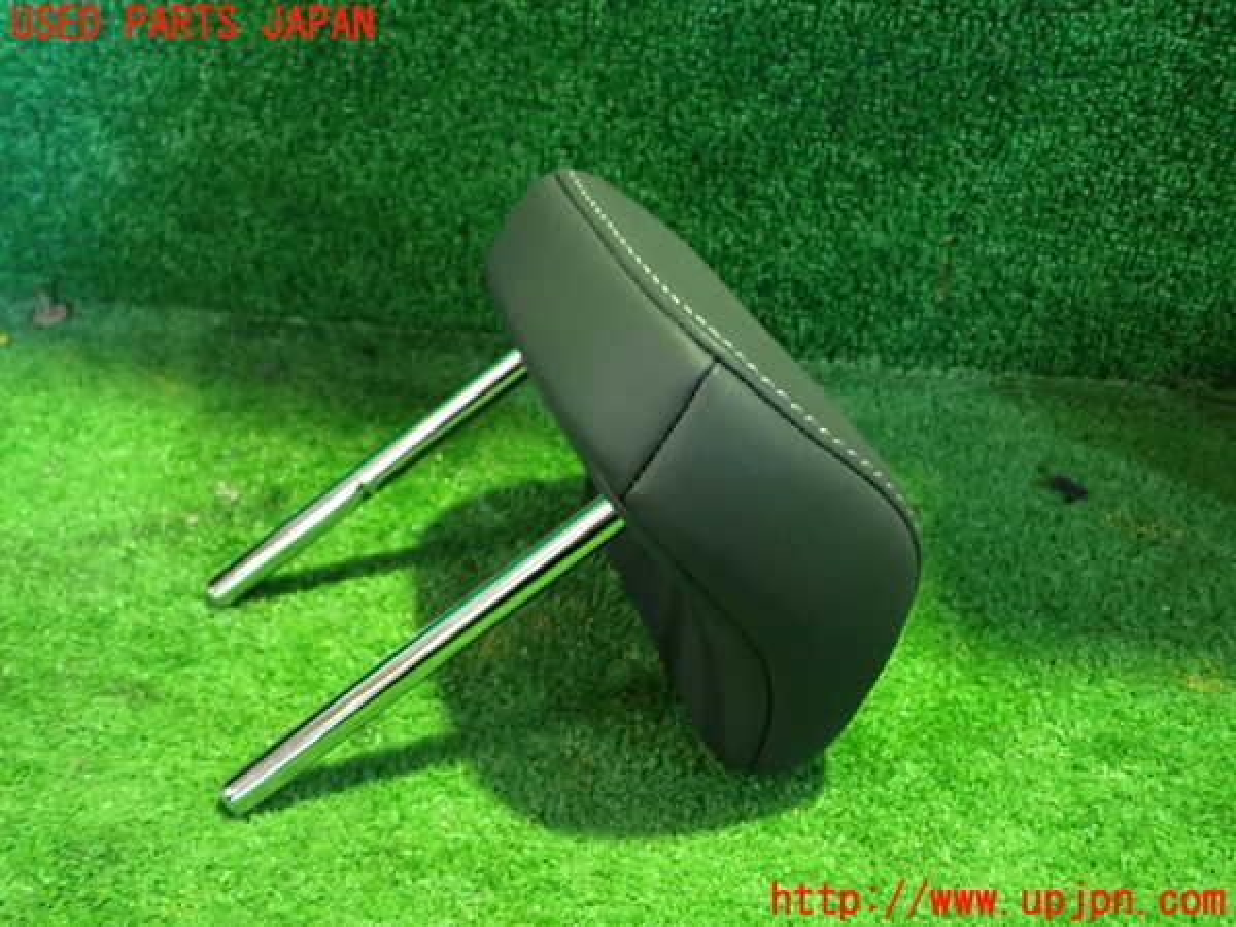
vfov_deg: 44.2
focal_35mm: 32
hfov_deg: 56.8
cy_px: 464
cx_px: 618
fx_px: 1143
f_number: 2.4
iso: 800
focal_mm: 5.79
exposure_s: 1/15
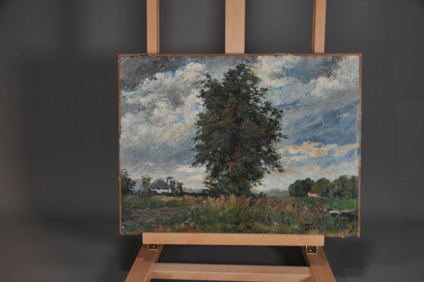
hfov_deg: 49.6
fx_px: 459
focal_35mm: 39
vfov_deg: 34.1
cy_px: 141
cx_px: 212
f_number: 4
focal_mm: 26
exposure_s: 1/50
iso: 400
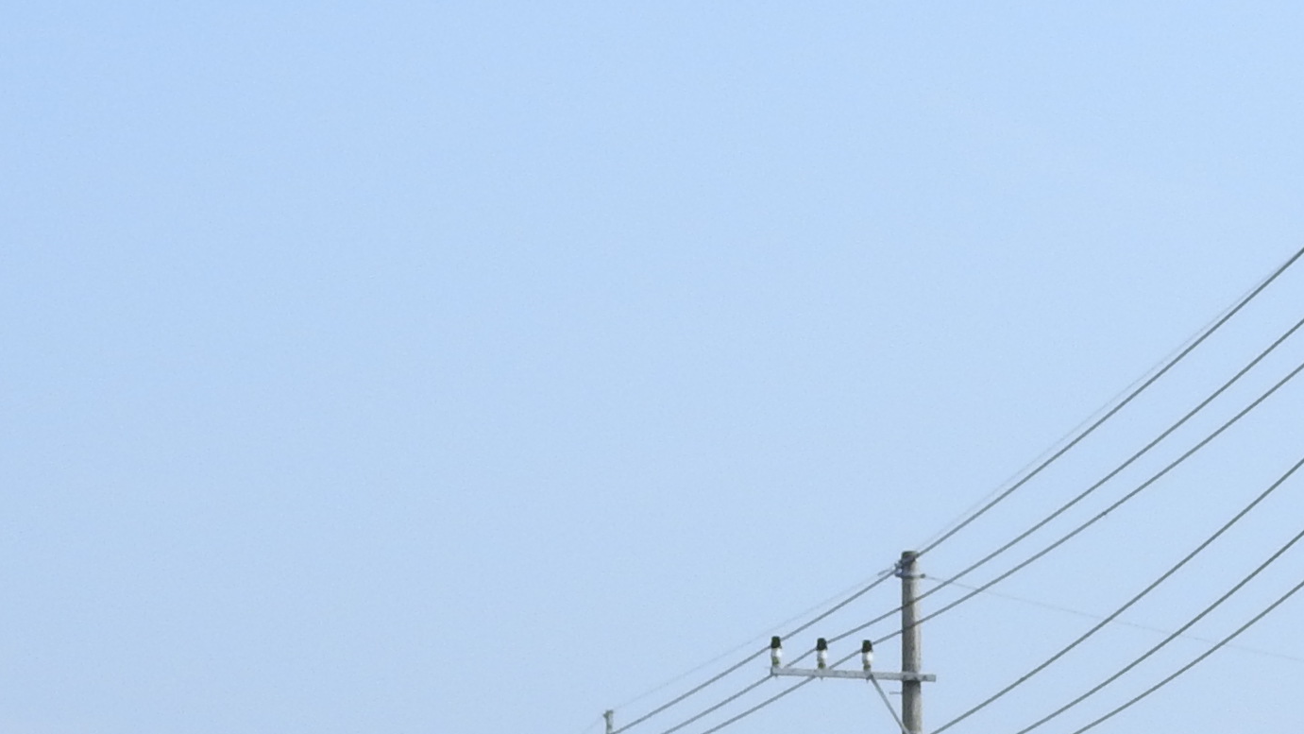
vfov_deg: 6.0
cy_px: 1224
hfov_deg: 10.8
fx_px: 6916
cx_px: 754
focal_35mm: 200
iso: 100
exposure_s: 1/800
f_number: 4
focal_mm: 9.9
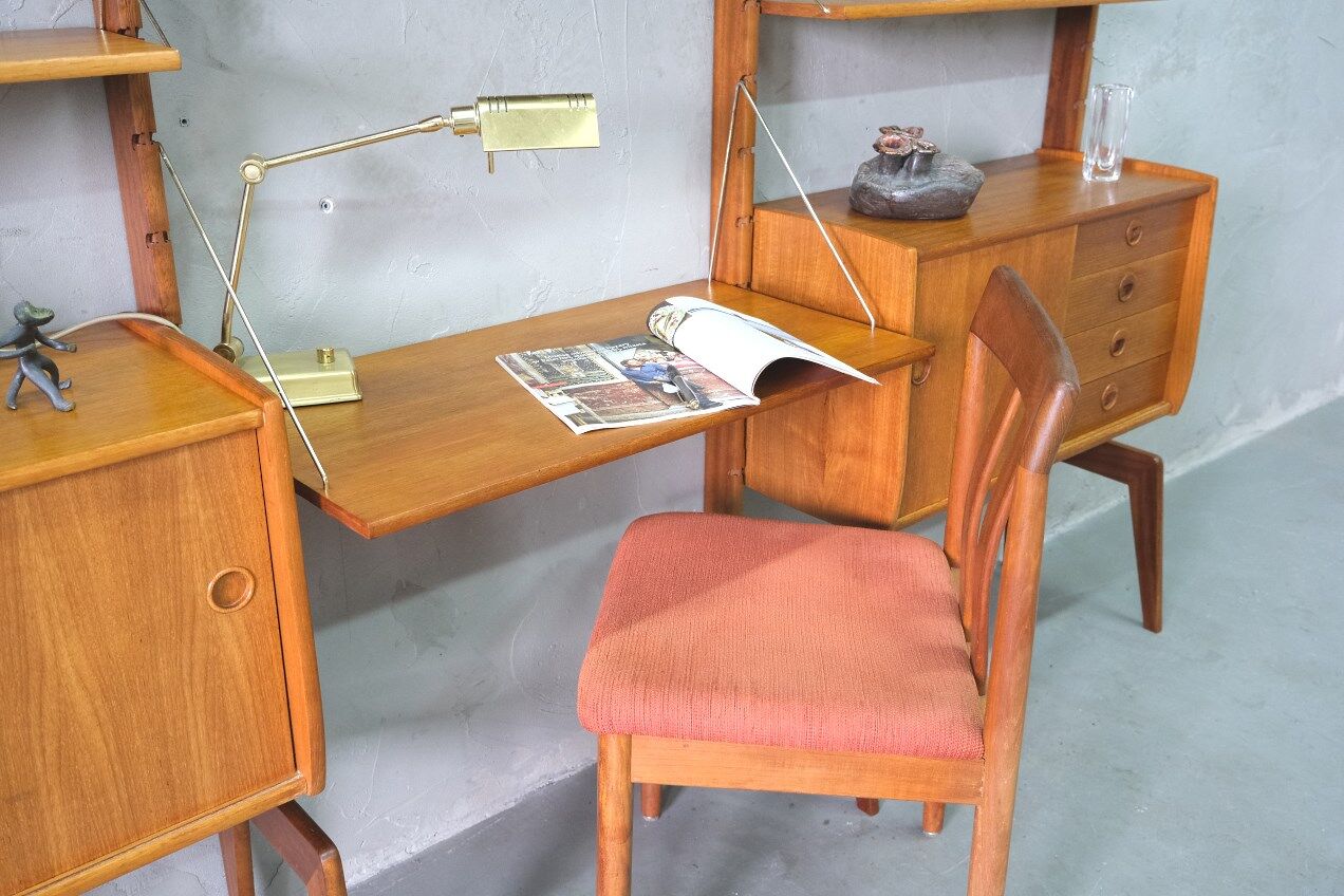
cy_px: 448
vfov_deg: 40.0
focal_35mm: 33
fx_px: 1232
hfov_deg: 57.2
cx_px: 672
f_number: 4
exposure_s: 1/30
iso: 2500
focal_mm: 22.3
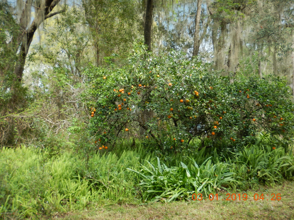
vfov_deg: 30.3
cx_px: 147
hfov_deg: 39.7
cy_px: 110
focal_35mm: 48
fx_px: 408
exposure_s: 1/100
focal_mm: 8.5
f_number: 4.3
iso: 125
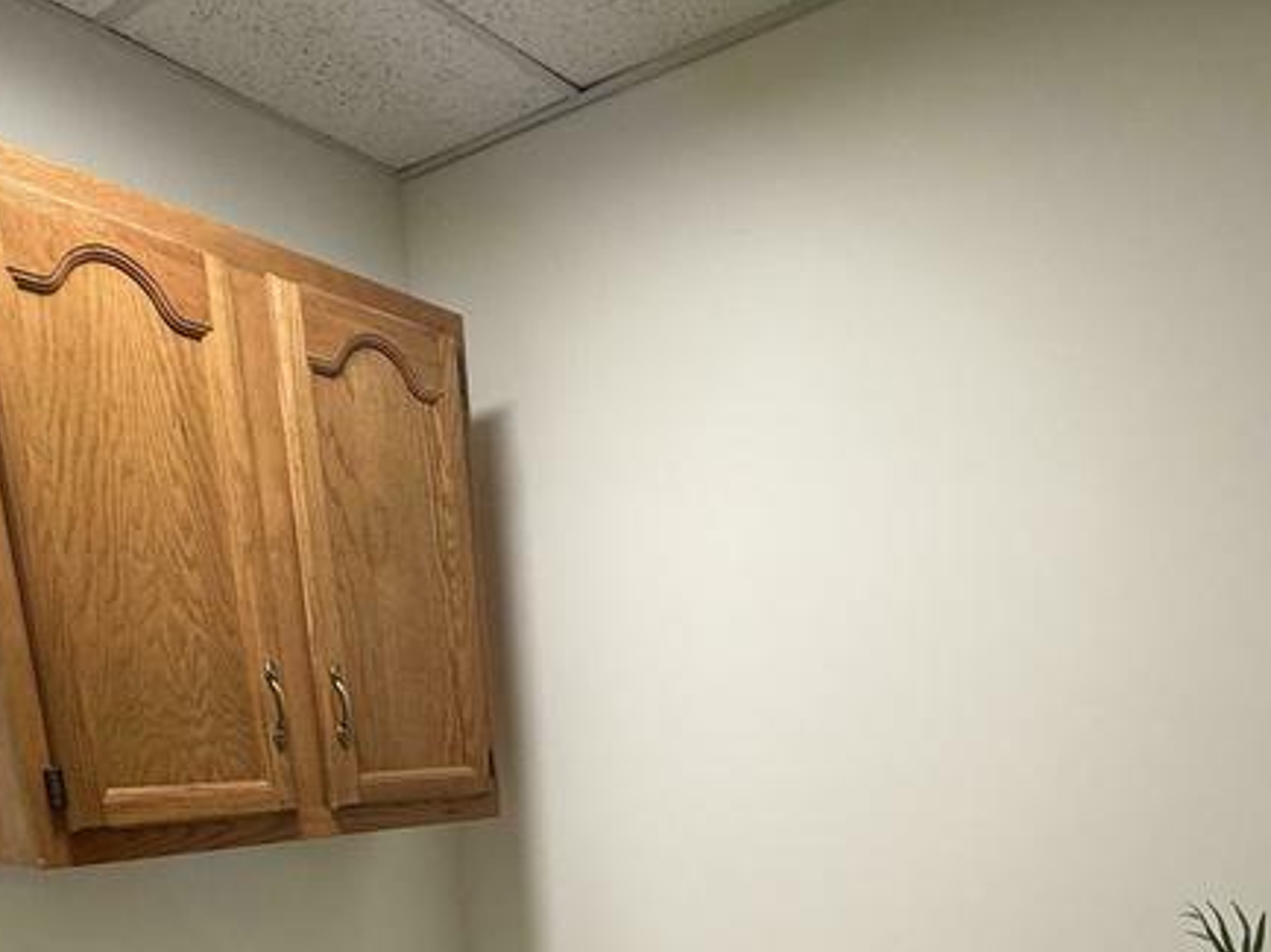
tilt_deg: -15.6
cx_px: 753
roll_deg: +1.2
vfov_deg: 37.9
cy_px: 1046
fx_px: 1138
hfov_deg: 58.0
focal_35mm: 31
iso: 160
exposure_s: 1/60
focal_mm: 2.22
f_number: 2.2
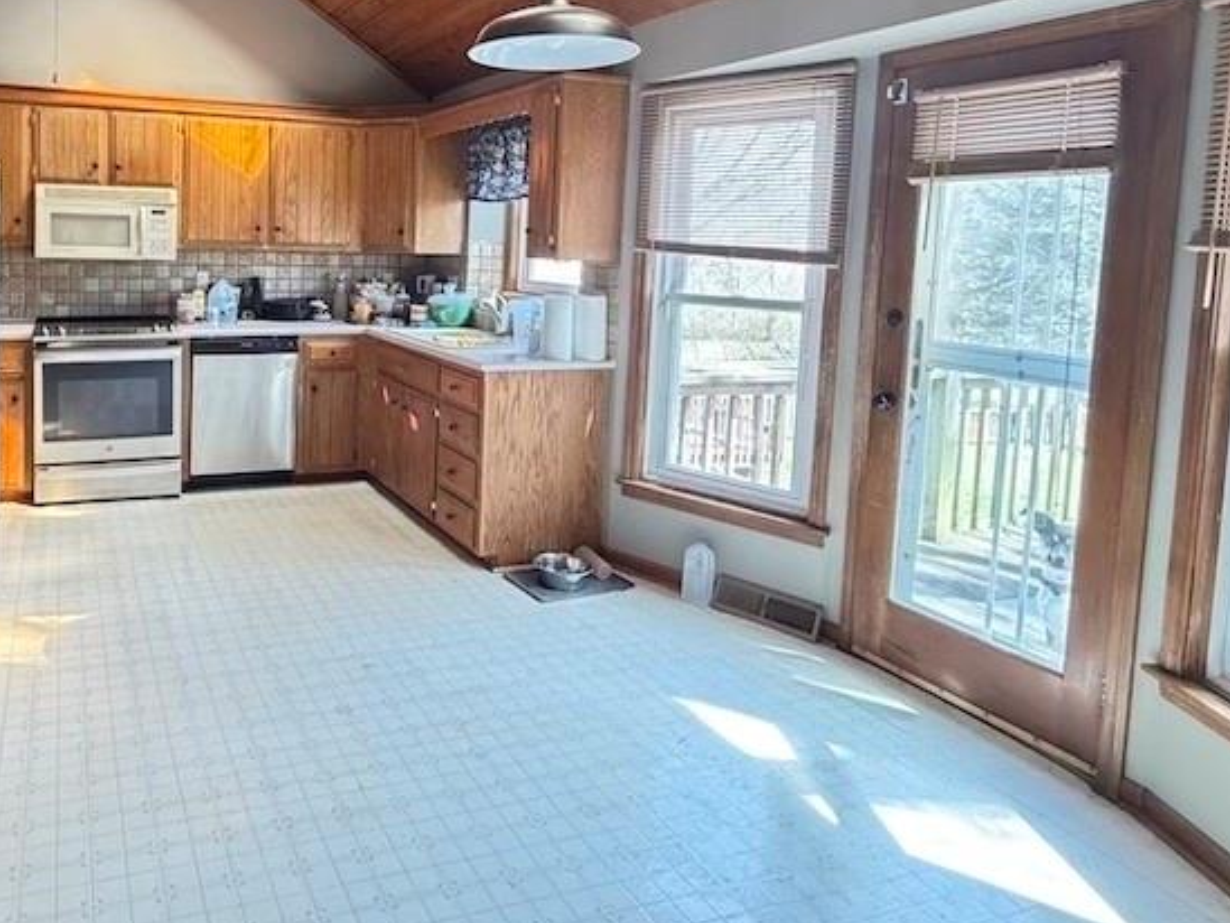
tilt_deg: -4.1
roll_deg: -1.4
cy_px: 292
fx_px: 889
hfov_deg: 65.9
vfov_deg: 53.6
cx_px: 336
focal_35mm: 25
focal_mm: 2.22
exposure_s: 1/60
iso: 640
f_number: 2.2
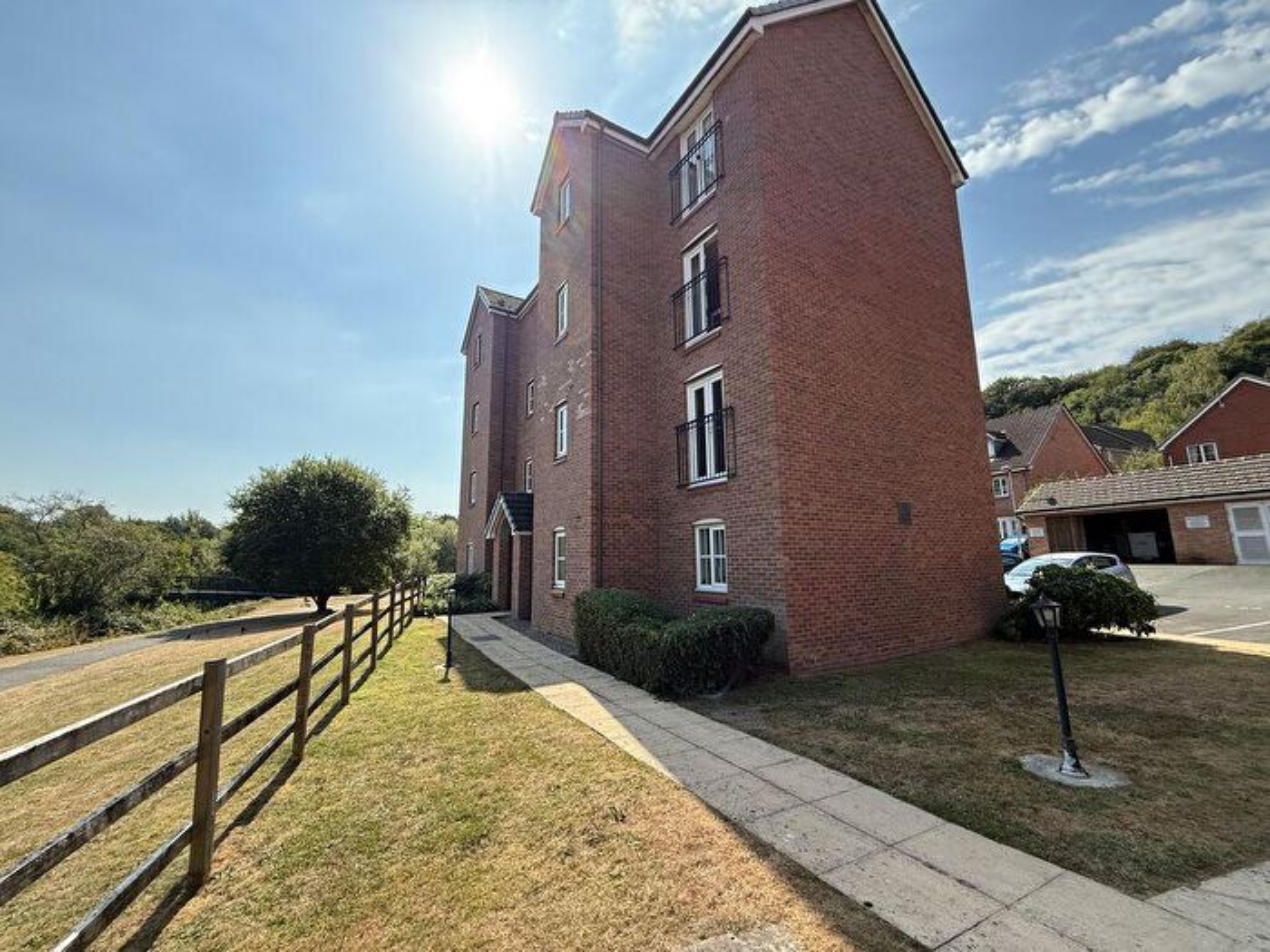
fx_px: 514
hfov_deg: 102.1
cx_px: 635
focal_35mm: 14
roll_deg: +0.1
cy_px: 476
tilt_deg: +10.7
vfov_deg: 85.7
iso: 64
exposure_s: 1/1368
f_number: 2.2
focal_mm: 2.22
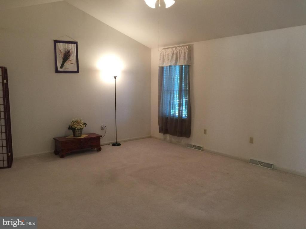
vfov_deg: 48.2
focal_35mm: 29
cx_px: 153
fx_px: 256
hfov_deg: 61.7
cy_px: 114
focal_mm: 4.15
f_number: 2.2
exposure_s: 1/15
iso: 64
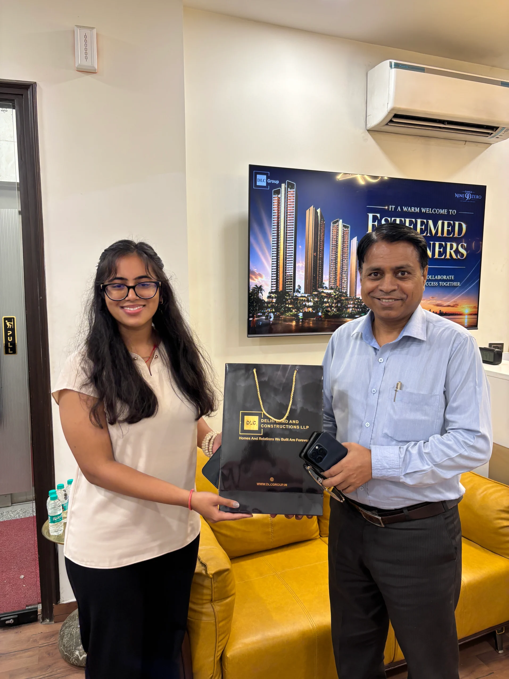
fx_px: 510
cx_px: 254
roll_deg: -1.2
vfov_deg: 67.3
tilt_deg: -6.0
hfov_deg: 53.1
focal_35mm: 26
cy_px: 340
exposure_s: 1/50
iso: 100
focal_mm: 5.96
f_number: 1.6
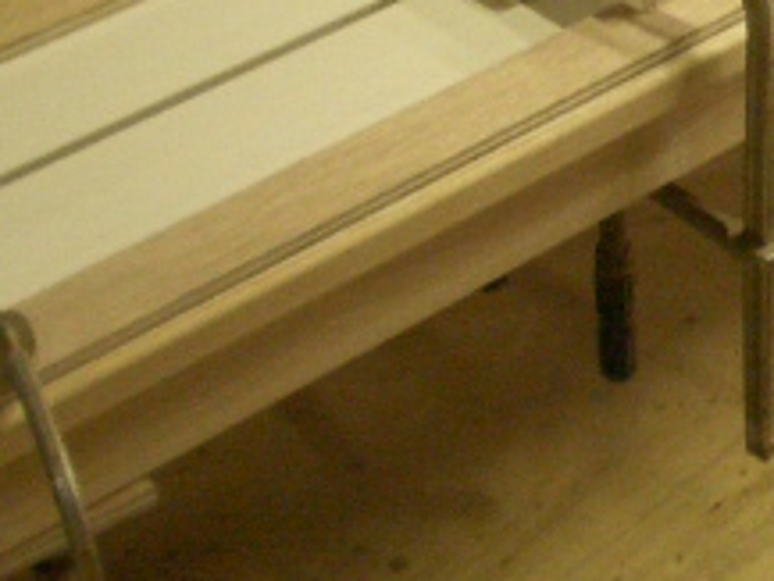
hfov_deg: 18.8
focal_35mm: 103
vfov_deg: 14.3
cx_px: 674
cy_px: 100
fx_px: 2304
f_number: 2.6
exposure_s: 1/10
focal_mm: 5.8
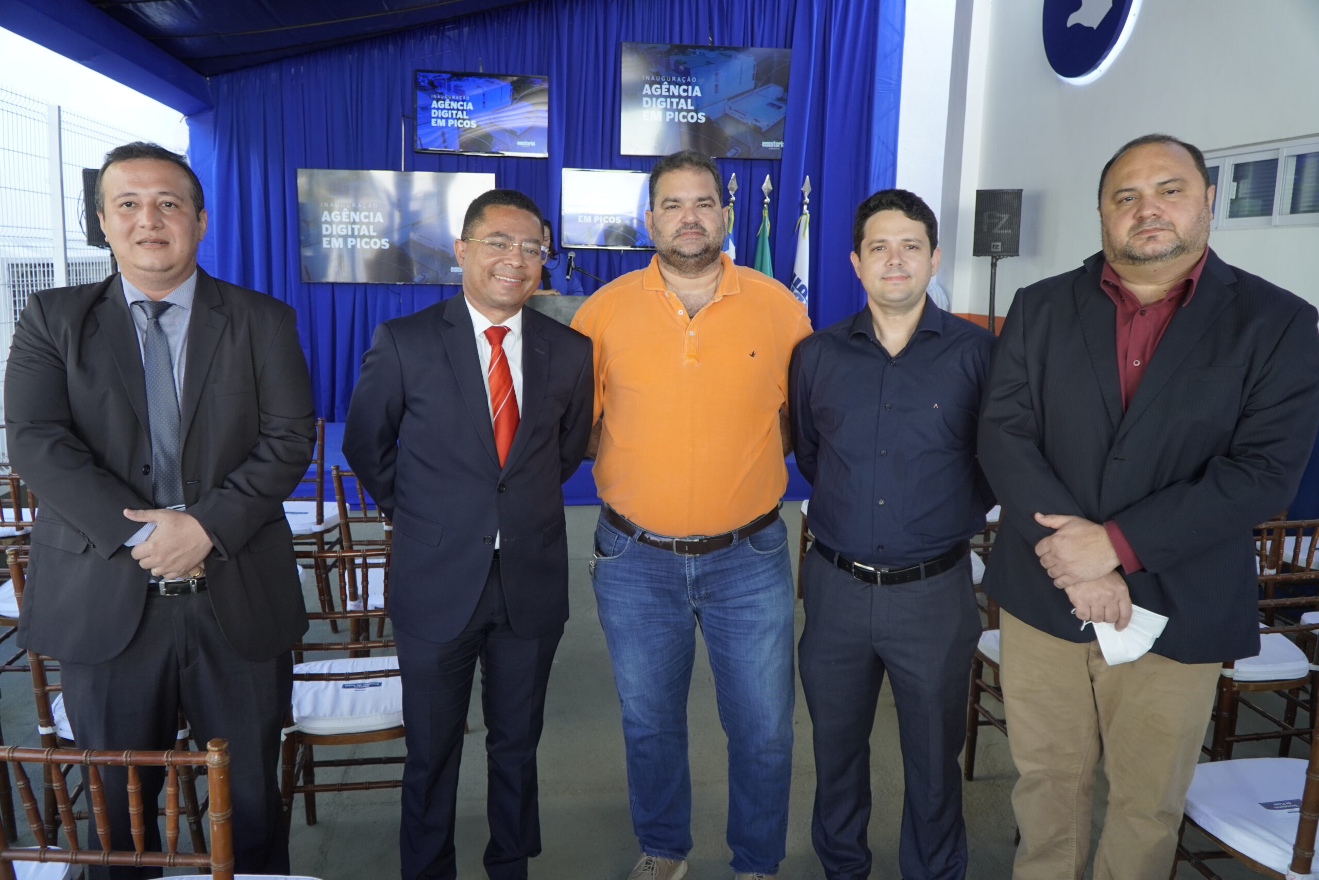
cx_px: 660
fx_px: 989
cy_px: 440
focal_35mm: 27
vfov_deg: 47.9
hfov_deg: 67.4
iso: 500
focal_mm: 18
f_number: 4
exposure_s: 1/160
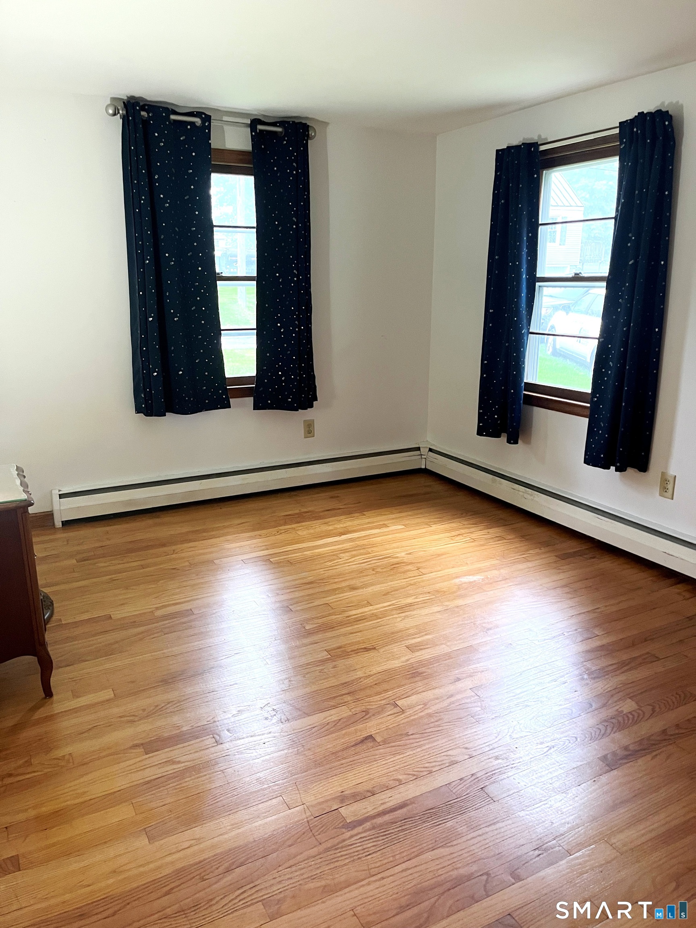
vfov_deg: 67.3
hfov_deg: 53.1
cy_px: 464
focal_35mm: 26
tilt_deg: -15.6
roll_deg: +0.7
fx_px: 697
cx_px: 348
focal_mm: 5.1
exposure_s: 1/60
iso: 400
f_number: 1.6
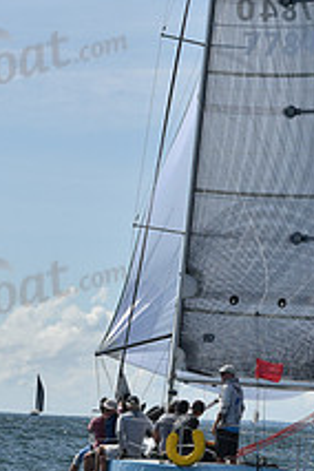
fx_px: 2499
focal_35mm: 191
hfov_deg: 7.2
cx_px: 242
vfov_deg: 10.8
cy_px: 159
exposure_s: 1/1250
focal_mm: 70
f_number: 9
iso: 250
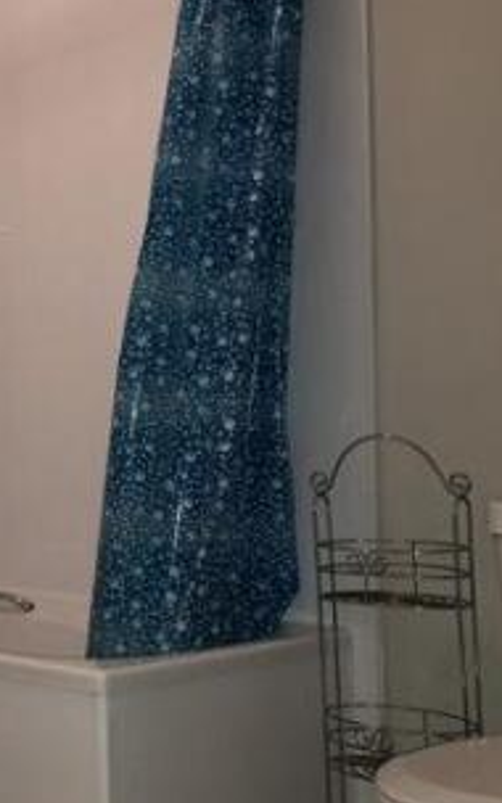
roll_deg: +0.4
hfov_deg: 20.8
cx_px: -139
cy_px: 440
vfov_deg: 35.7
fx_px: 1248
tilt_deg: -0.2
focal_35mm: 57
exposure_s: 1/50
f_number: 1.8
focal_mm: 3.99
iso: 125
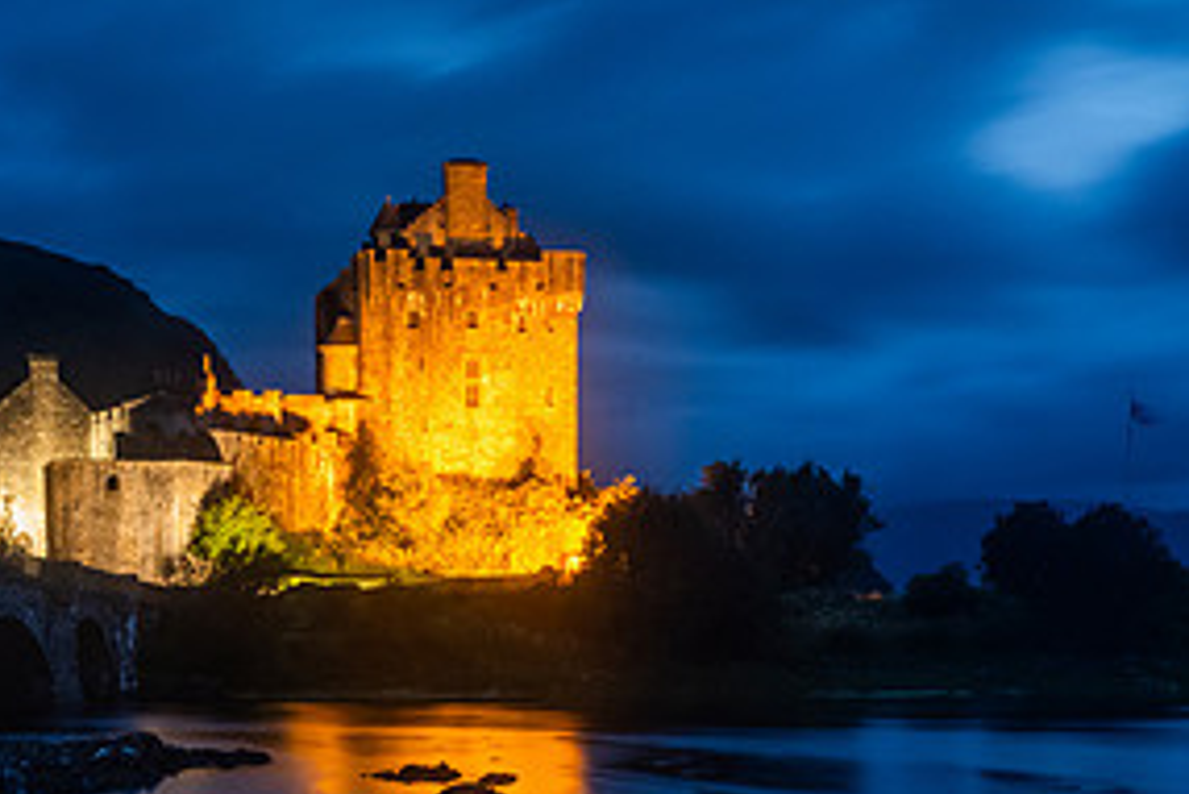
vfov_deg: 19.0
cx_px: 391
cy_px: 667
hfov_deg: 28.2
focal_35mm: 71
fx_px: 2346
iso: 1250
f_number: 22
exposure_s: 15
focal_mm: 35
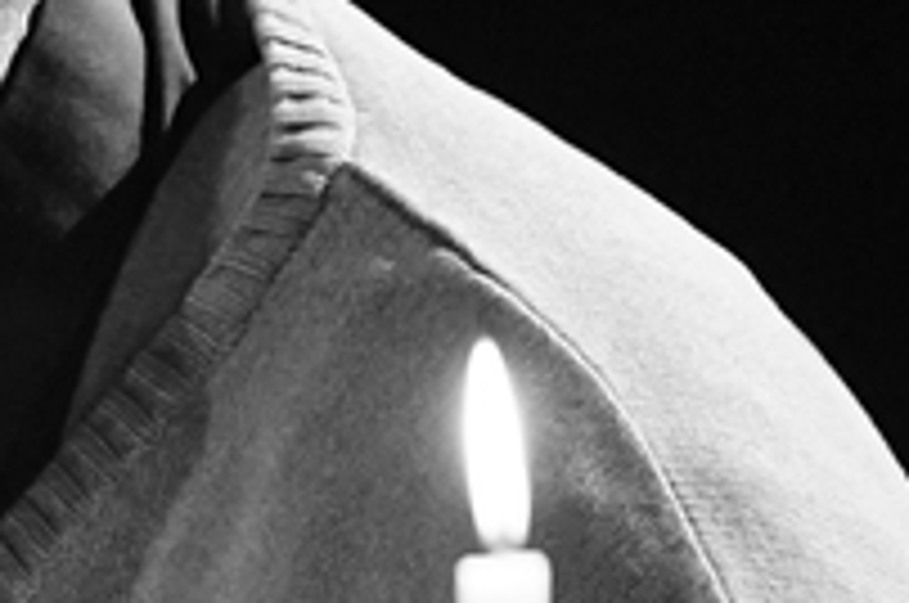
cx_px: -1008
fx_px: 36932
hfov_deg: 1.4
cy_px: 522
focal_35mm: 1465
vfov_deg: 0.9
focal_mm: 200
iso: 4000
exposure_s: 1/200
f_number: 2.8
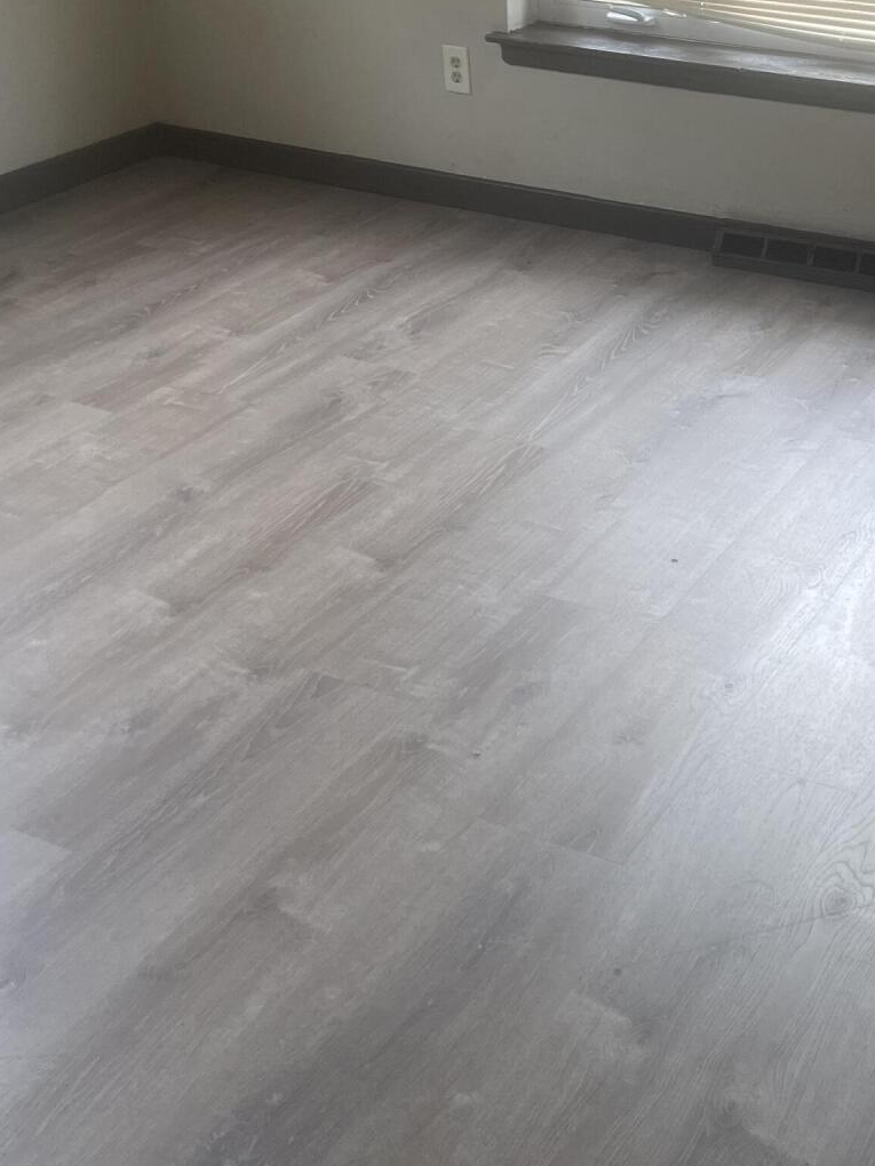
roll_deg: -0.9
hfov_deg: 28.6
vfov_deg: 36.8
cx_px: 777
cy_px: 147
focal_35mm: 49
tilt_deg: -19.3
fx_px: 1651
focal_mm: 5.1
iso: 64
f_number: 1.6
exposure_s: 1/60
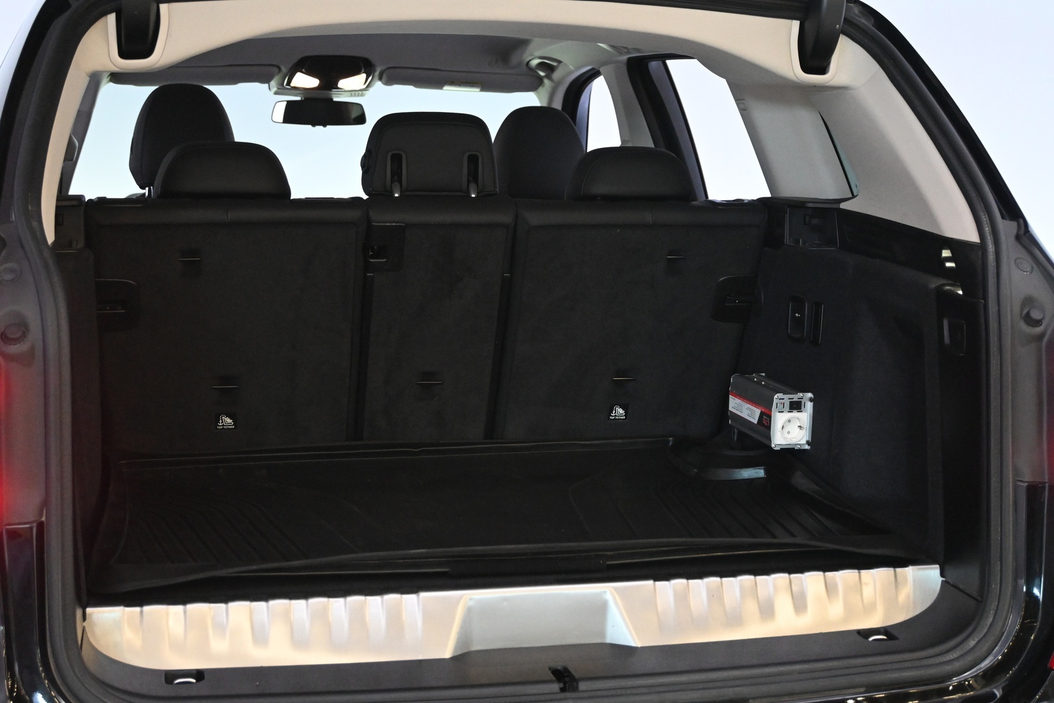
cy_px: 352
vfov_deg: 25.1
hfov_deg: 36.9
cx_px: 527
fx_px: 1581
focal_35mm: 54
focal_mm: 36
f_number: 5.3
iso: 4000
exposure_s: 1/60
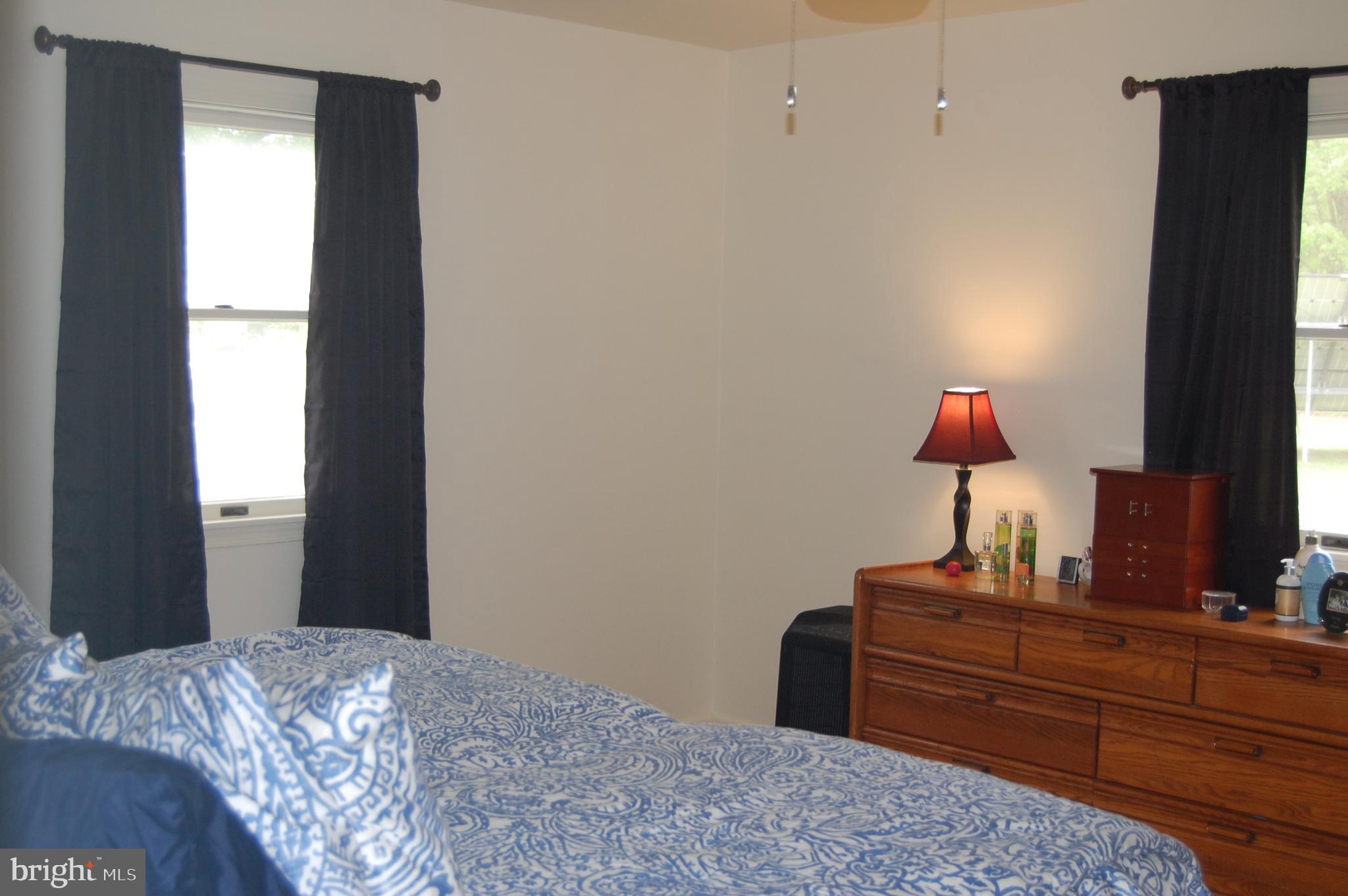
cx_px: 674
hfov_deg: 43.6
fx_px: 1683
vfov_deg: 29.8
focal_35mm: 45
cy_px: 448
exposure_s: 1/60
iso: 400
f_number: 4.2
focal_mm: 30
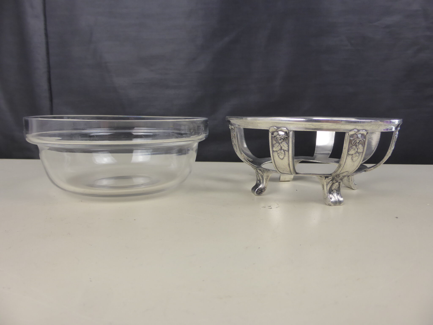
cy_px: 162
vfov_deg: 51.4
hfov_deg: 65.3
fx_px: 338
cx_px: 216
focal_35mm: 27
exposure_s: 1/60
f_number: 3.4
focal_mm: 4.8
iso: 200
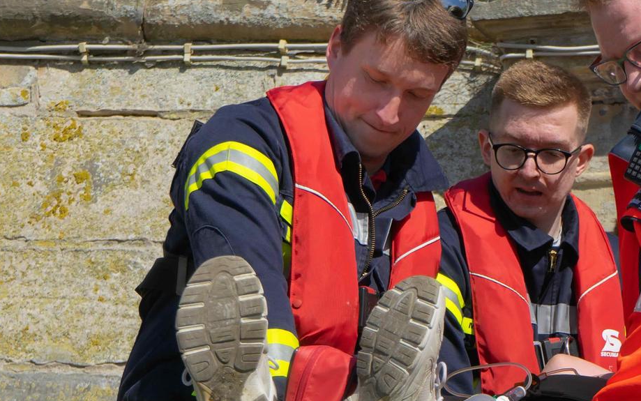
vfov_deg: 8.8
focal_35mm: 149
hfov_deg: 14.0
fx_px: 2604
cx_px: 504
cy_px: 285
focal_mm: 70
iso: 100
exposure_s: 1/400
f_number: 9
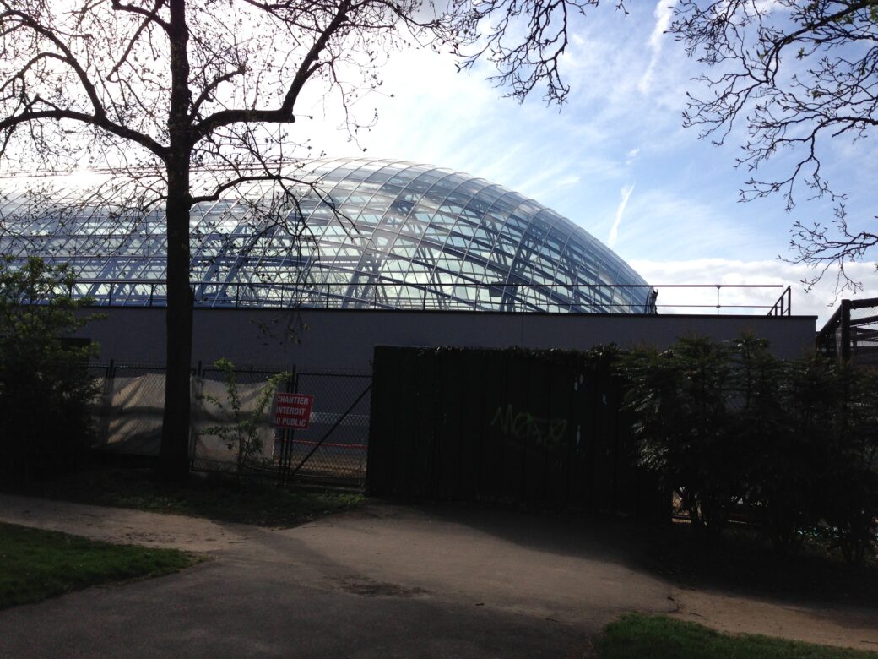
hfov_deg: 55.4
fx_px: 837
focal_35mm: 33
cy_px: 330
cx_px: 439
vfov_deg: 42.9
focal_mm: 4.13
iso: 50
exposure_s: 1/2088
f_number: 2.4
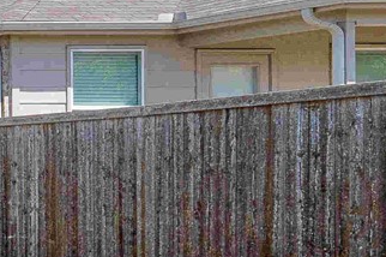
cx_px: -744
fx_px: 868
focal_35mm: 81
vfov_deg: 16.7
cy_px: 201
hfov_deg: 11.9
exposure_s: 1/800
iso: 500
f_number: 9
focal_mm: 12
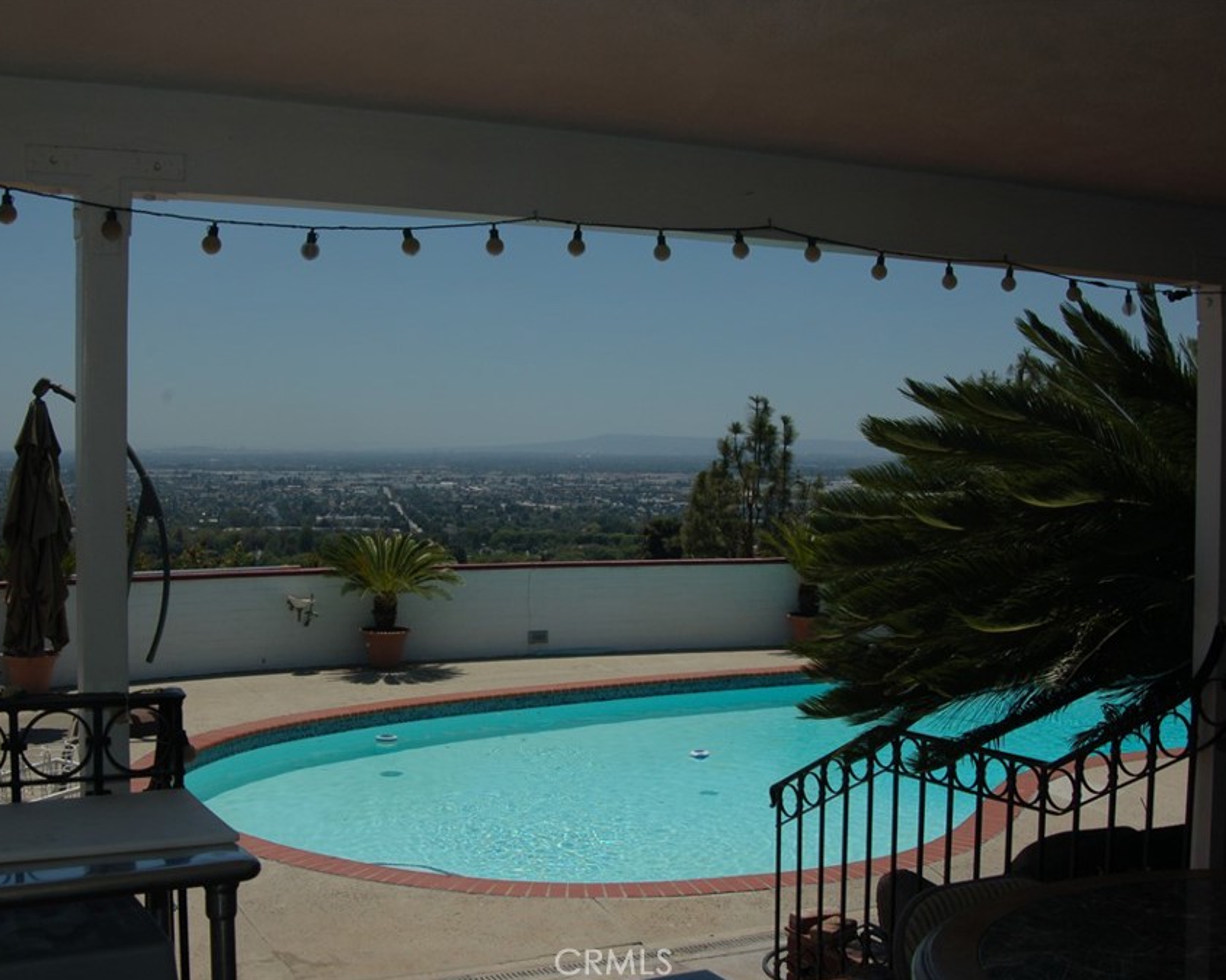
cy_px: 489
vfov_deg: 36.5
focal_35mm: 41
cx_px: 537
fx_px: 1487
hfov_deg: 44.7
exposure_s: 1/500
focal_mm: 24
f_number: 11
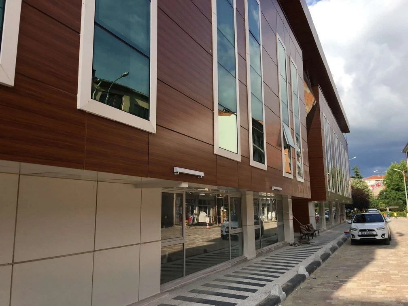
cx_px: 204
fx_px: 342
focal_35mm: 29
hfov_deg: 61.7
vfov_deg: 48.2
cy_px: 153
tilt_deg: +12.0
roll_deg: +0.4
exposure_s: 1/827
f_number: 2.2
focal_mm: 4.15
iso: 25
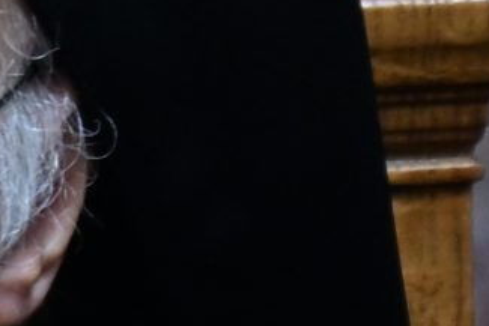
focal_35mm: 5671
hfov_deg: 0.4
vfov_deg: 0.2
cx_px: 0
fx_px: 77062
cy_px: 199
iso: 1800
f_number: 6.3
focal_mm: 600
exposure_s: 1/250
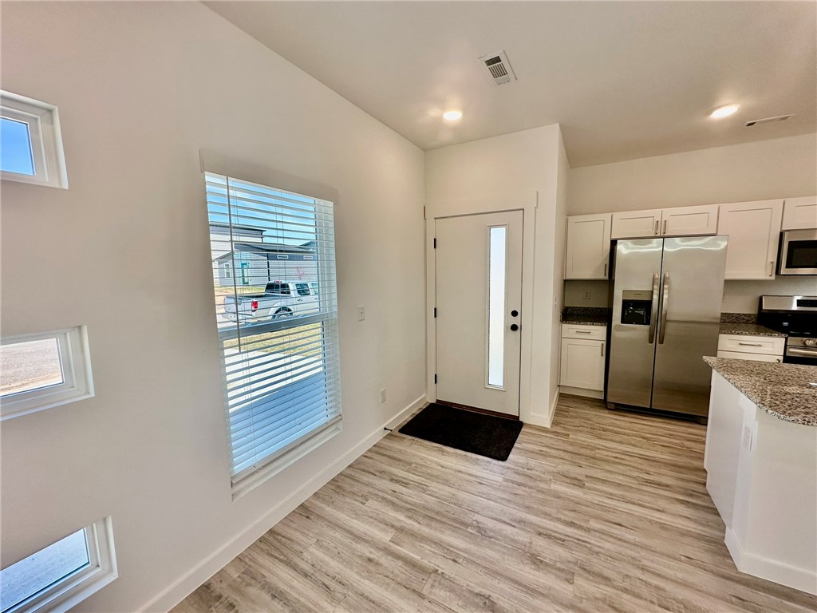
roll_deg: +1.1
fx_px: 330
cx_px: 408
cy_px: 306
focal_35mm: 14
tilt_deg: -6.4
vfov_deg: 85.7
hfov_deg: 102.1
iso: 40
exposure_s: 1/252
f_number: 2.2
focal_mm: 2.22
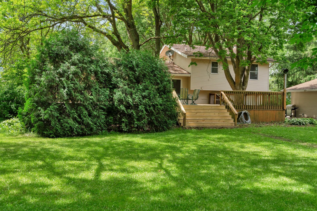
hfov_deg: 54.4
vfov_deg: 37.9
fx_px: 308
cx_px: 158
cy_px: 106
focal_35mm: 35
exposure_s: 1/320
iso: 640
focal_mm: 35
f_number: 10
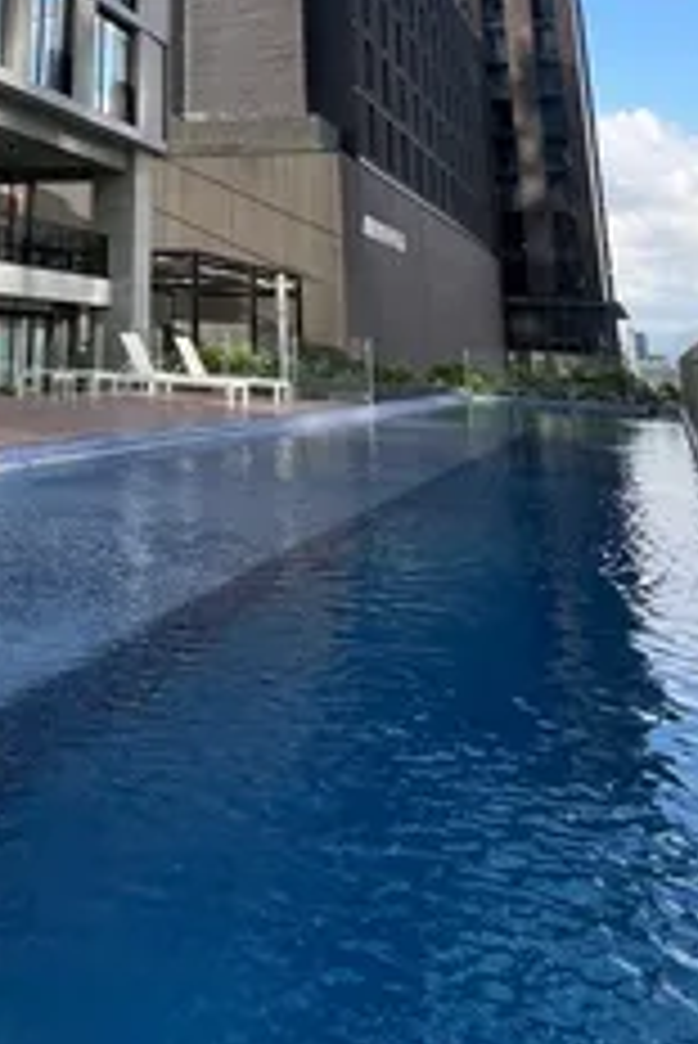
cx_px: 45
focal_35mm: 35
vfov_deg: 45.7
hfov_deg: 35.3
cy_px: -4
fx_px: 1016
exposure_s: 1/451
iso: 32
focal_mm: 1.57
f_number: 1.8
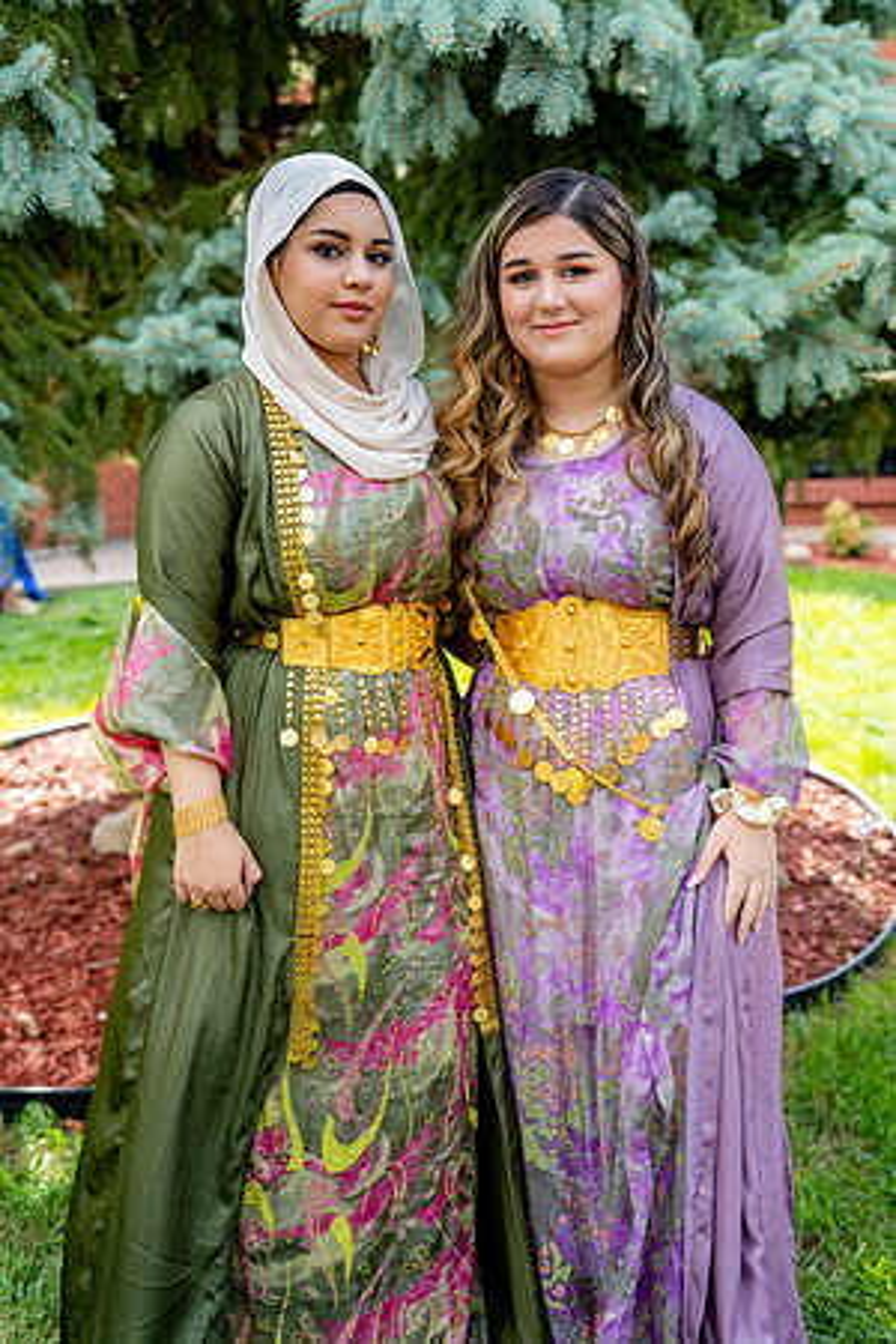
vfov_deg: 47.4
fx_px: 1531
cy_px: 672
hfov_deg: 32.6
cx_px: 448
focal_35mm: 41
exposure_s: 1/320
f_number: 5
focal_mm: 41
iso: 320
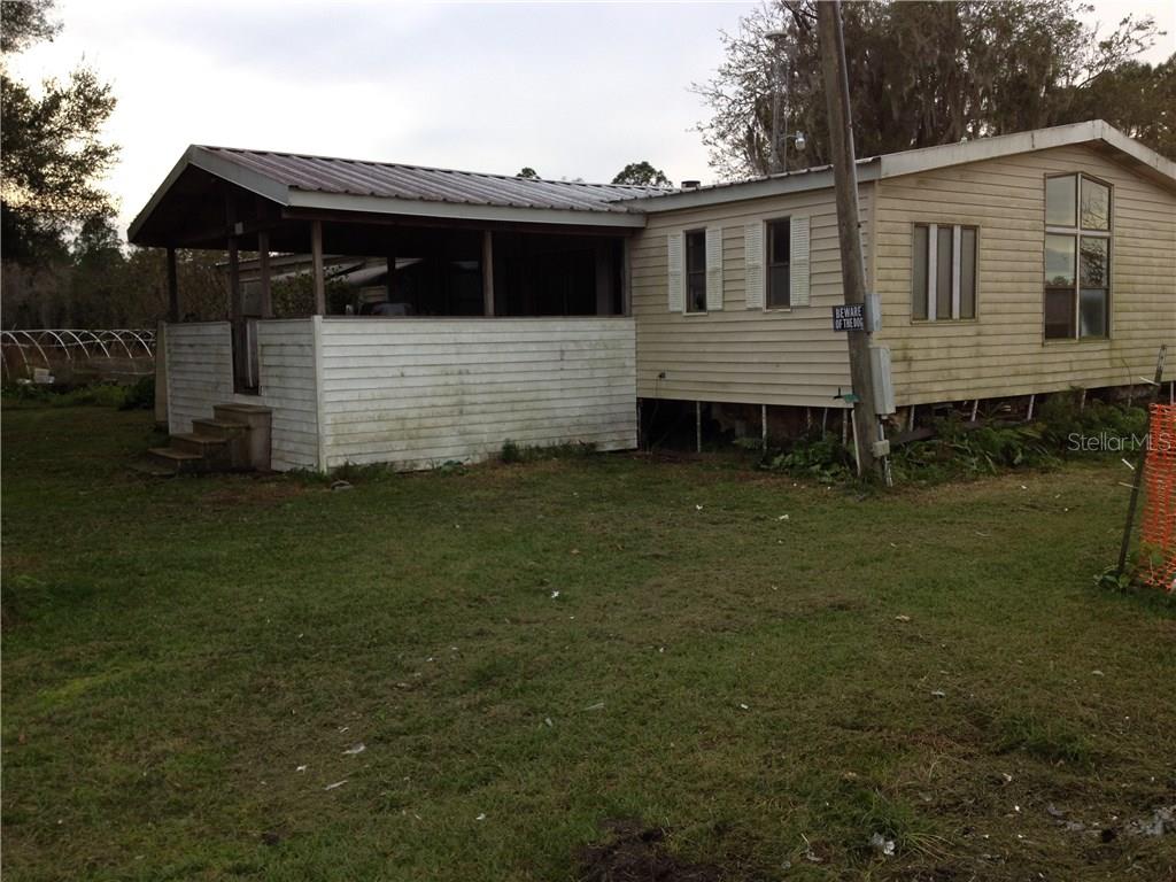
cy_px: 441
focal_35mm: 35
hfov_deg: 52.6
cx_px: 588
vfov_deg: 40.7
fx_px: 1189
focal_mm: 4.28
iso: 50
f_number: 2.4
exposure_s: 1/174
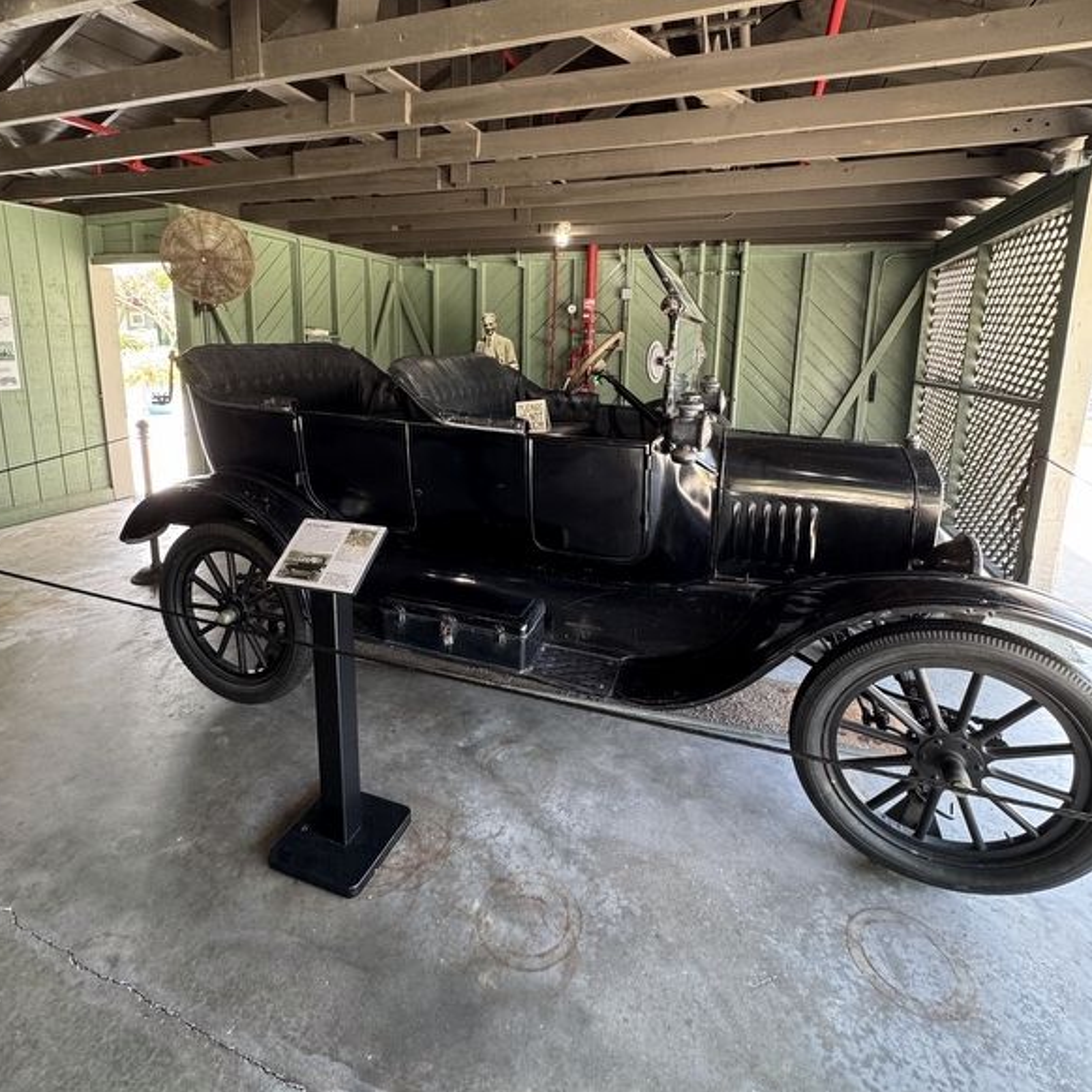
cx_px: 533
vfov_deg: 83.2
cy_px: 448
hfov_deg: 84.0
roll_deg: -0.5
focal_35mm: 17
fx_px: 607
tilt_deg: -10.2
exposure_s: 1/60
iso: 125
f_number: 2.2
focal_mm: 2.22
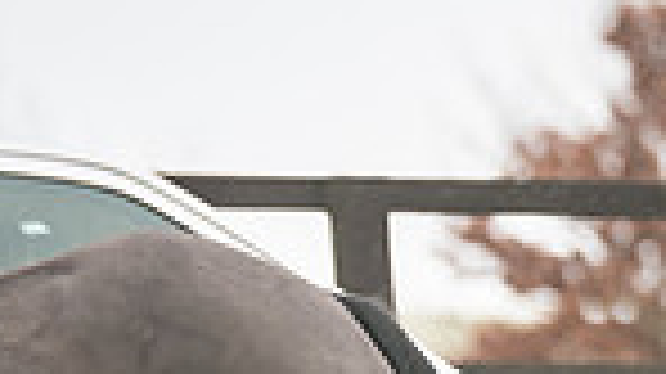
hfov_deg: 1.7
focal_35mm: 1293
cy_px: 320
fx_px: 22817
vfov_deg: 0.9
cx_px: 1196
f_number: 4
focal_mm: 270
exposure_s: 1/250
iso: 400
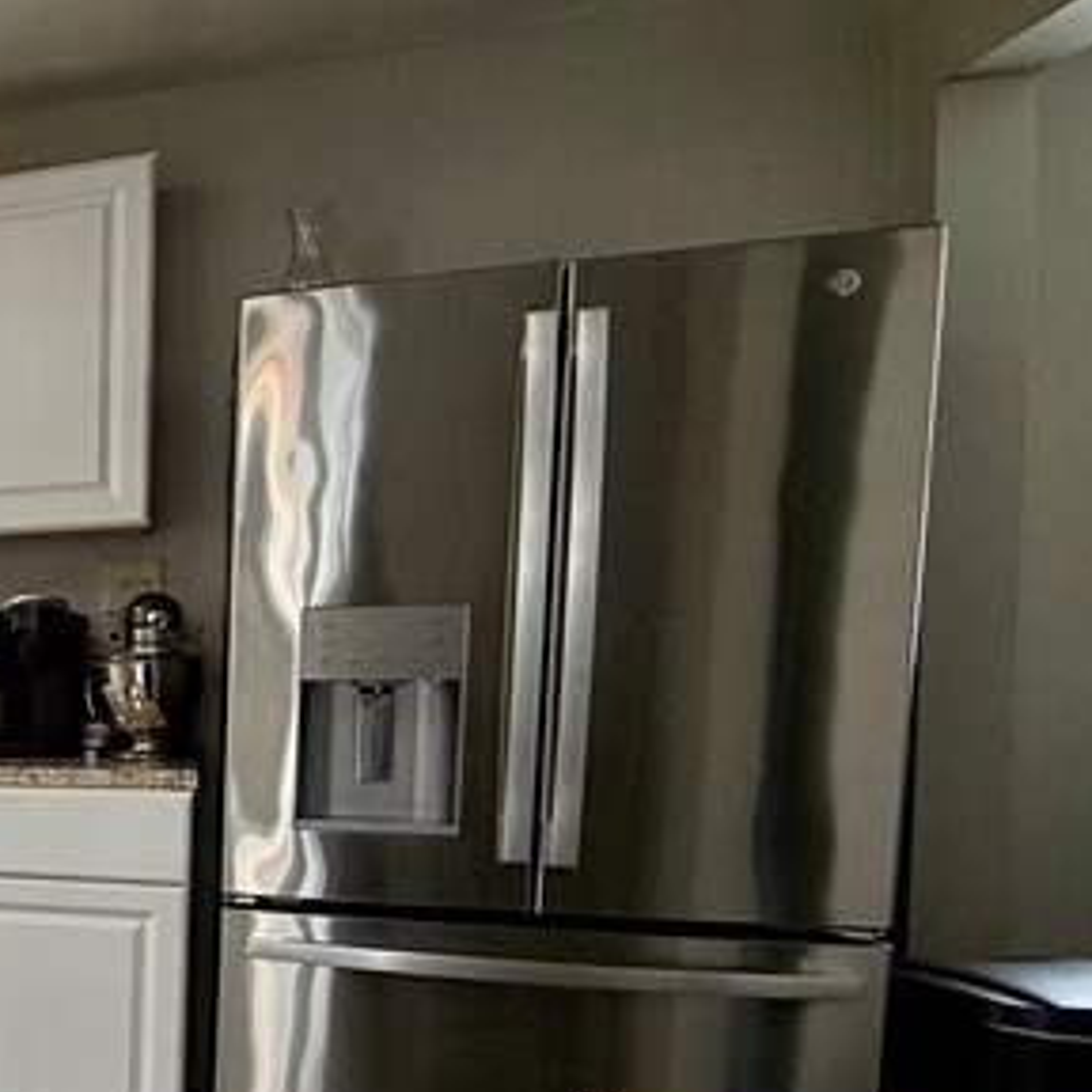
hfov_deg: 25.5
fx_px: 1570
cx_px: -648
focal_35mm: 44
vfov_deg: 37.6
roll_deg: +1.5
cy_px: 785
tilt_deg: -4.7
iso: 125
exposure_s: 1/120
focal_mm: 2.22
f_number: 2.2
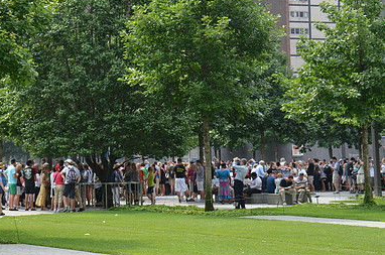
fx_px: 1217
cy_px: 66
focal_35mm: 114
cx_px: 94
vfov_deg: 11.9
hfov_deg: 17.9
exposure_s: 1/200
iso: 200
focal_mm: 50
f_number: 7.1
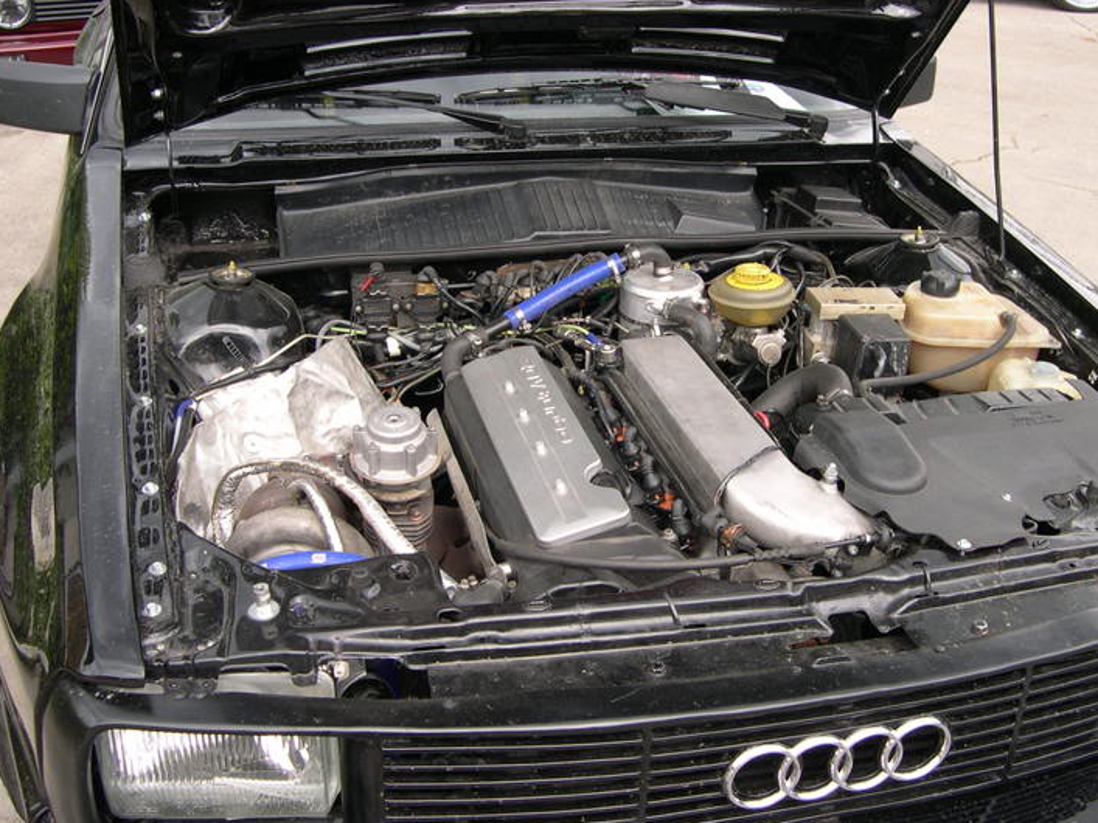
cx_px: 604
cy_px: 384
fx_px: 1364
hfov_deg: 43.8
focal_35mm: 43
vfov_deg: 33.6
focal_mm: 8
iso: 100
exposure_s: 1/220
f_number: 2.8
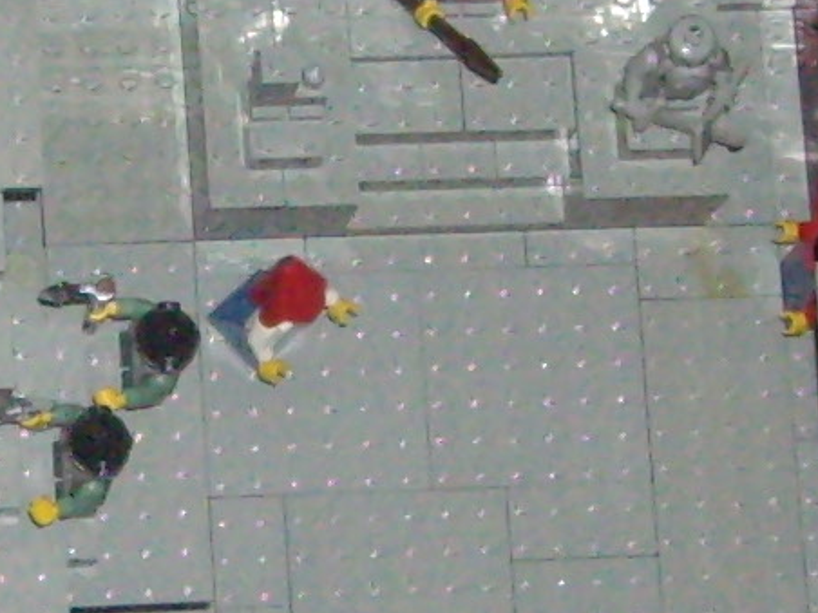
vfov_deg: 6.3
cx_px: 109
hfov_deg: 8.3
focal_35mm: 237
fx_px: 5600
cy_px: 371
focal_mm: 6.2
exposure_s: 1/40
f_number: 2.7
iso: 400
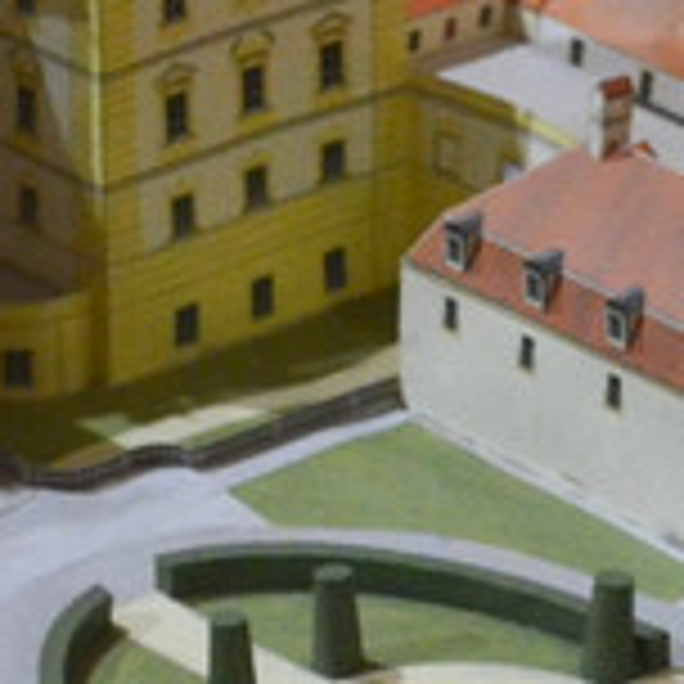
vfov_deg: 5.8
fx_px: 6796
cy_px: 576
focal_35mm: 304
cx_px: 342
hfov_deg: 5.8
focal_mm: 30
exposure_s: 1/80
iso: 2000
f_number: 4.5
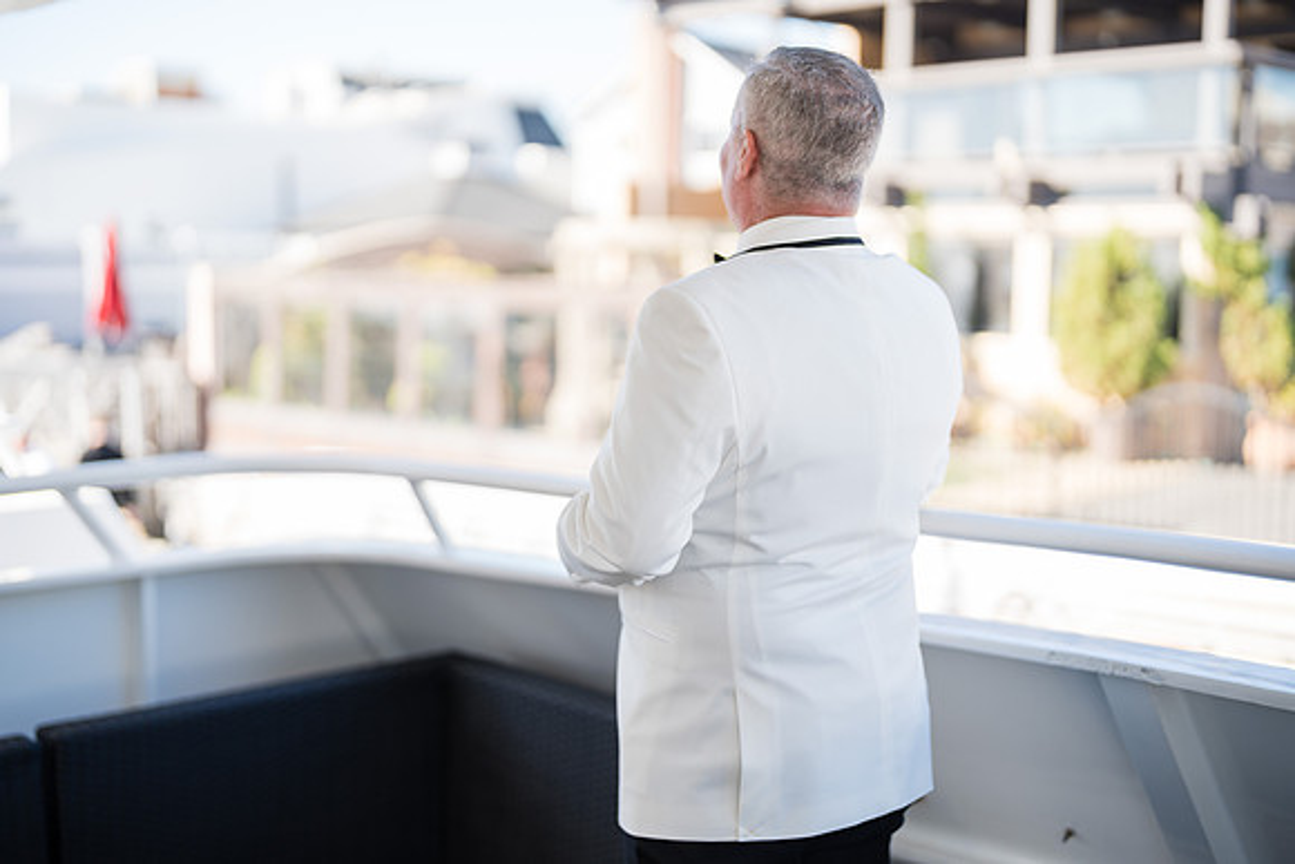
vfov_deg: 27.0
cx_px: 648
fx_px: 1799
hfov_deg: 39.6
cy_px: 432
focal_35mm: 50
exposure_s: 1/1250
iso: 100
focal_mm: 50
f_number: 1.2
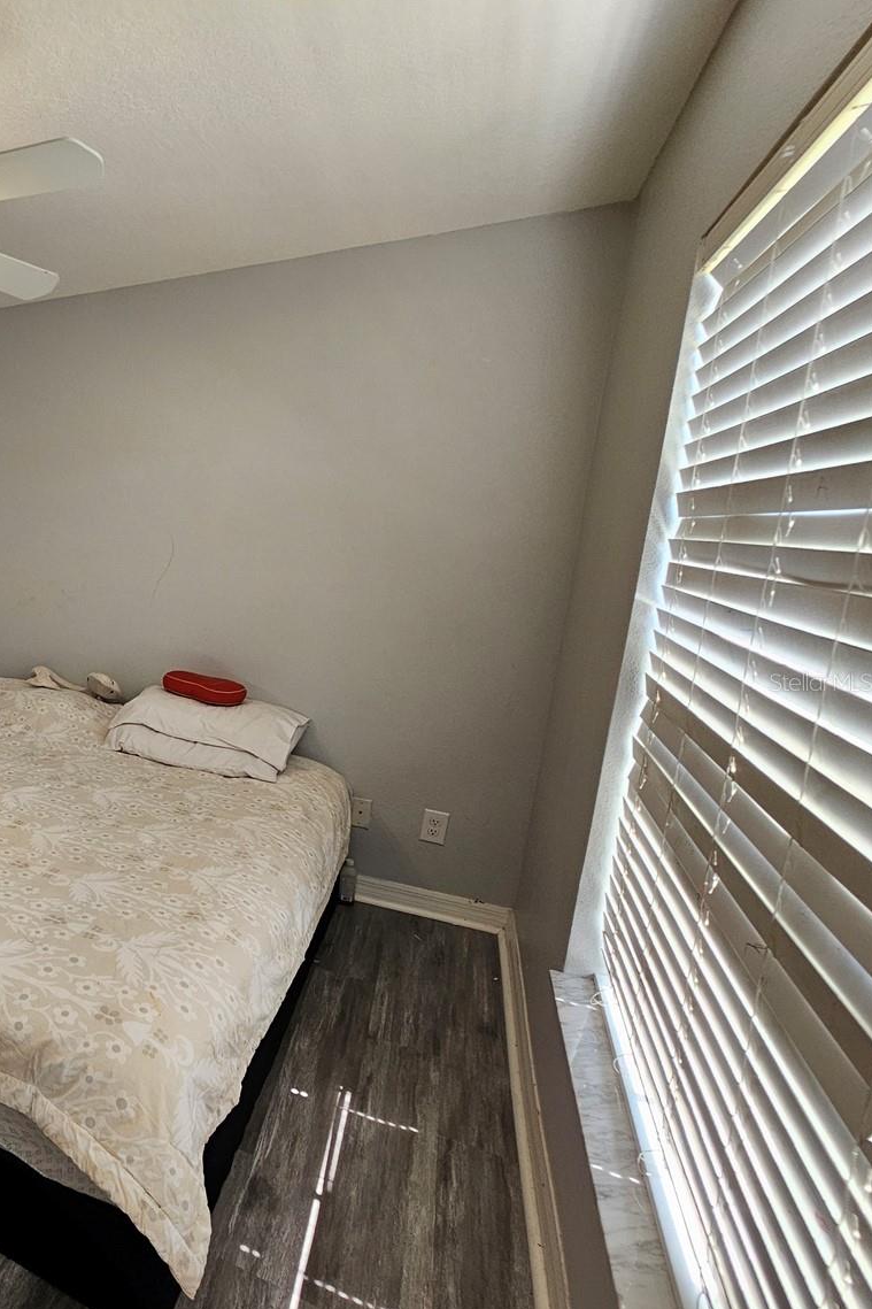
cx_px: -41
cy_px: 682
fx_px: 690
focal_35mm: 19
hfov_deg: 49.5
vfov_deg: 86.9
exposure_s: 1/60
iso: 100
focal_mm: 2.2
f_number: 2.2
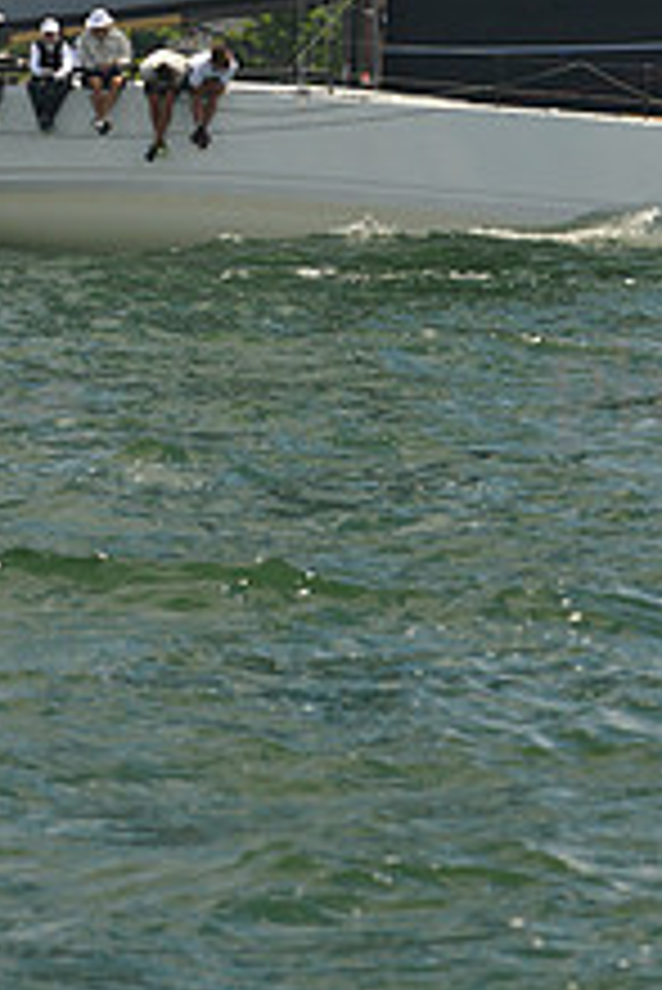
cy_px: -292
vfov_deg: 7.9
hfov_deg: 5.3
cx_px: 313
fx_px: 7105
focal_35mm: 258
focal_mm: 98
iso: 400
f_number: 6.3
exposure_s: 1/800
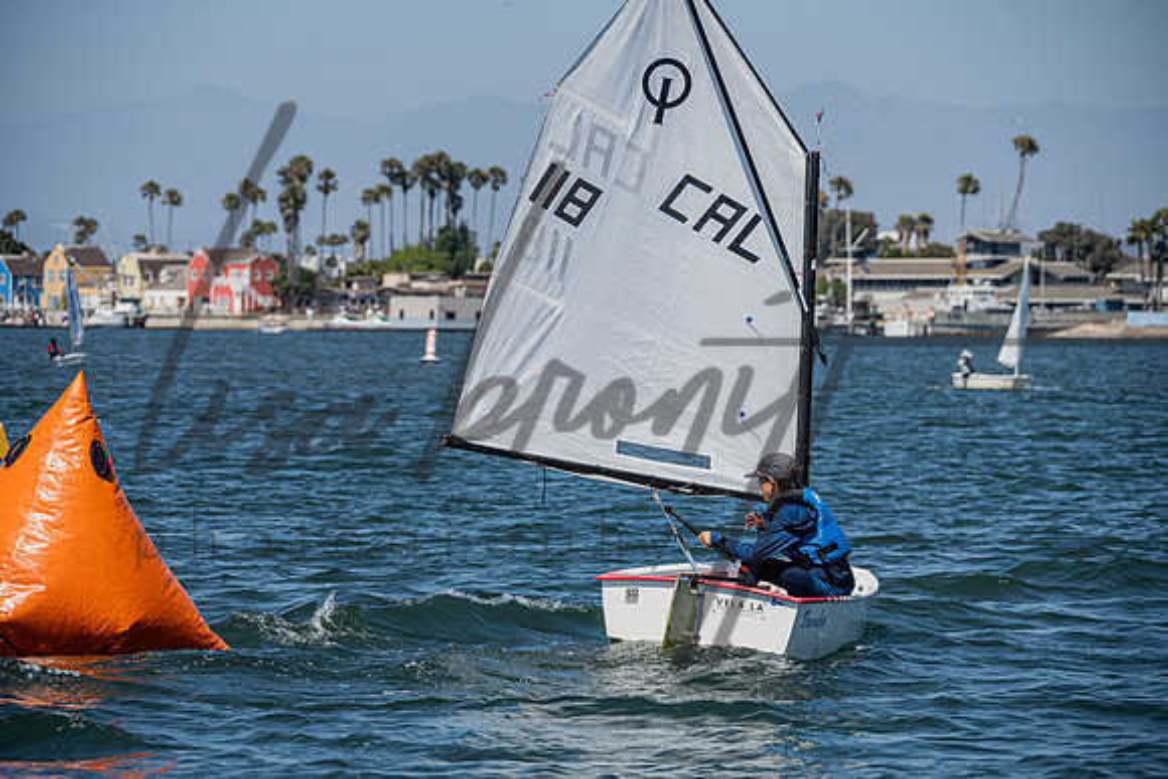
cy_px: 390
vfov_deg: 7.2
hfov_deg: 10.8
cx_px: 584
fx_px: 6200
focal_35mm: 191
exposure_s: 1/1000
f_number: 7.6
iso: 250
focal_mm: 185
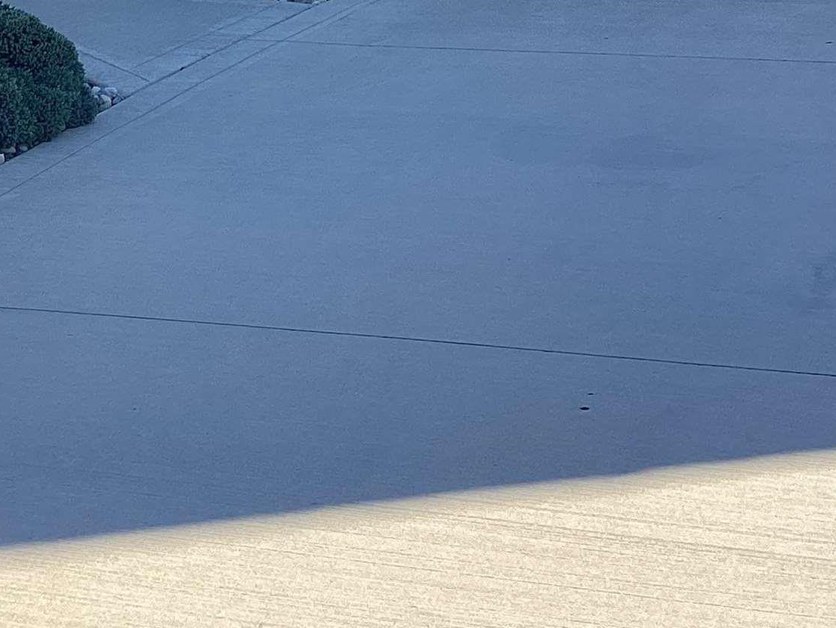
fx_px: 2078
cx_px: 239
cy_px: -193
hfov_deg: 22.6
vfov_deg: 16.2
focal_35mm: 86
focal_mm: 3.3
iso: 25
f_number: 2.4
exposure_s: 1/543
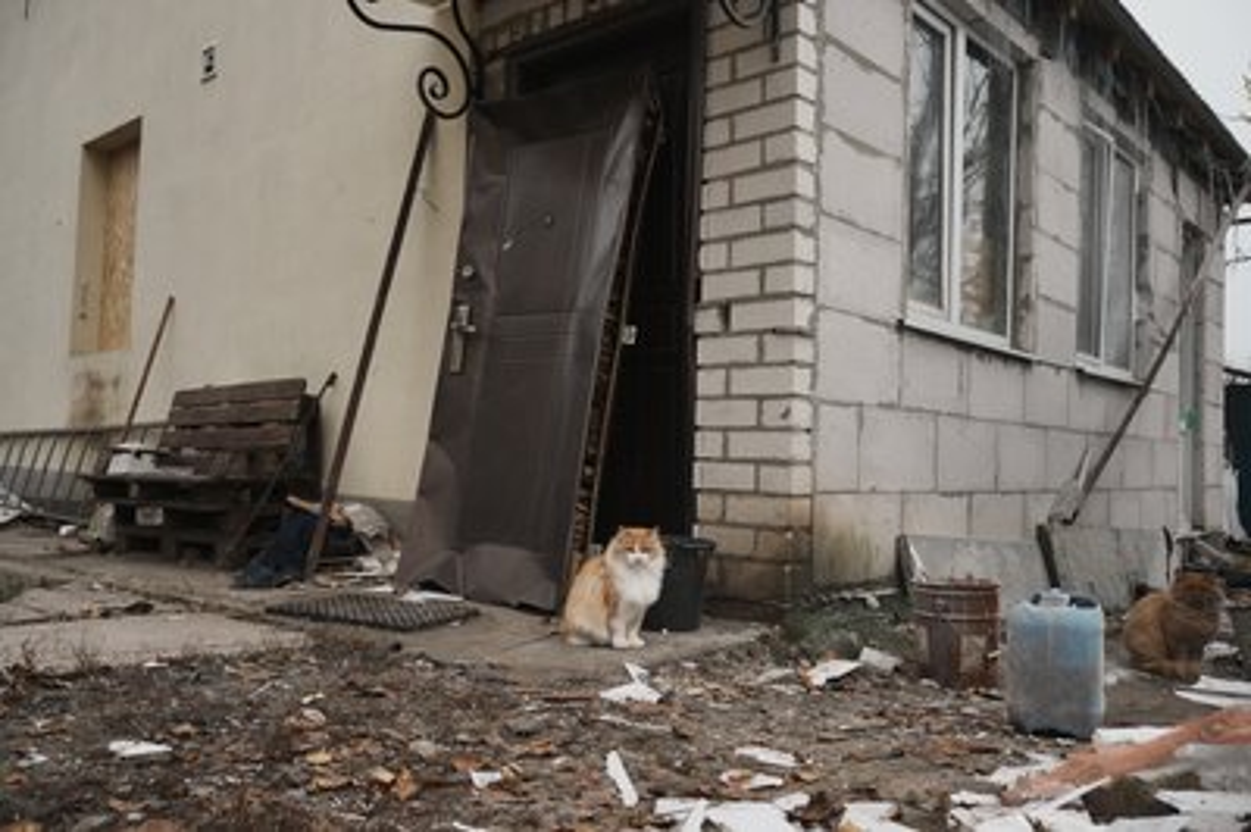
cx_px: 626
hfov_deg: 65.5
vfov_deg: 46.3
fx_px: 972
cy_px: 416
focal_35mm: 28
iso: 400
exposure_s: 1/800
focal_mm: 28
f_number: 5
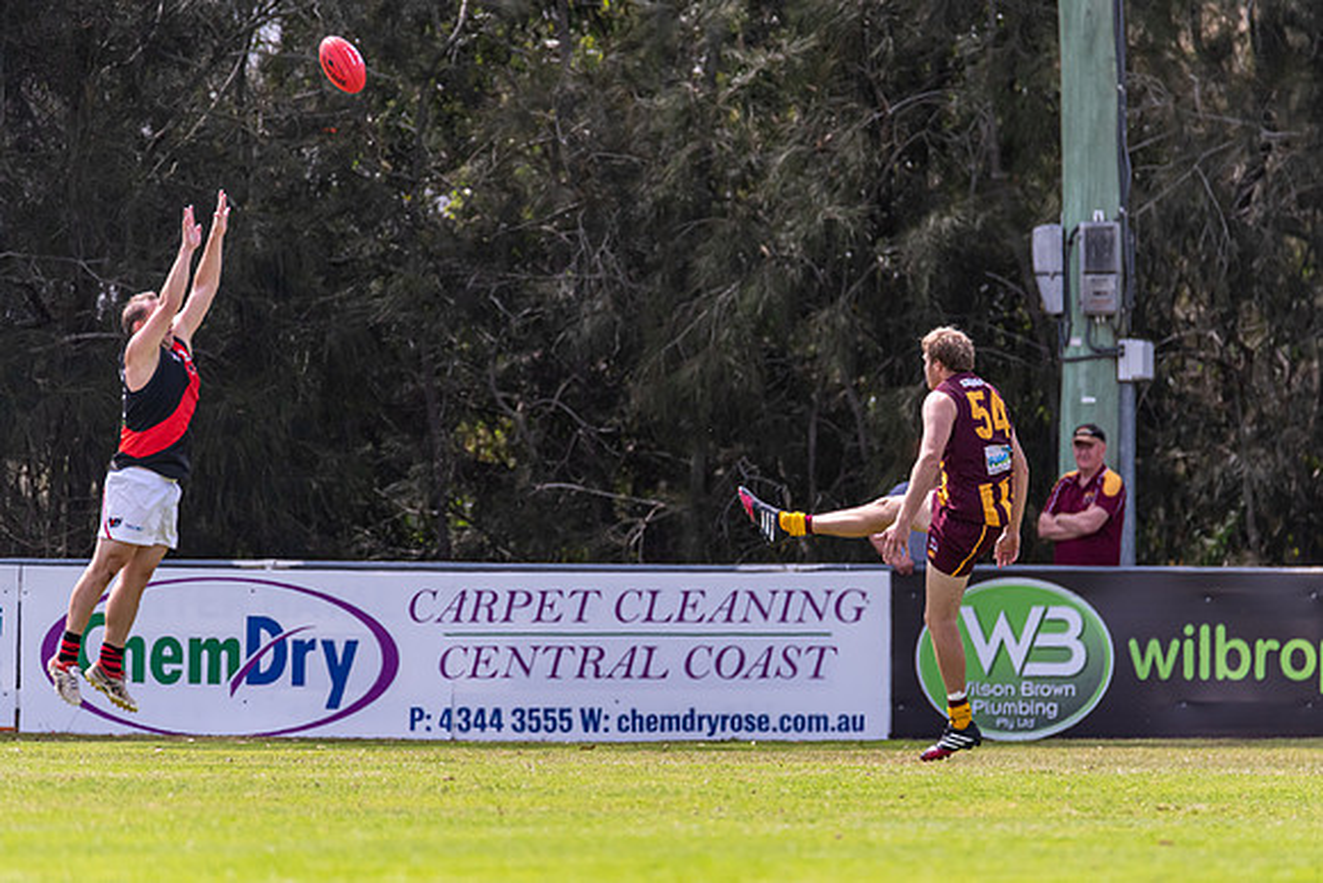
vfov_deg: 2.0
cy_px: 496
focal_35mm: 688
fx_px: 25303
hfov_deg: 3.0
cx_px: 754
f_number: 6.3
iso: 800
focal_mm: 600
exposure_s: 1/2000
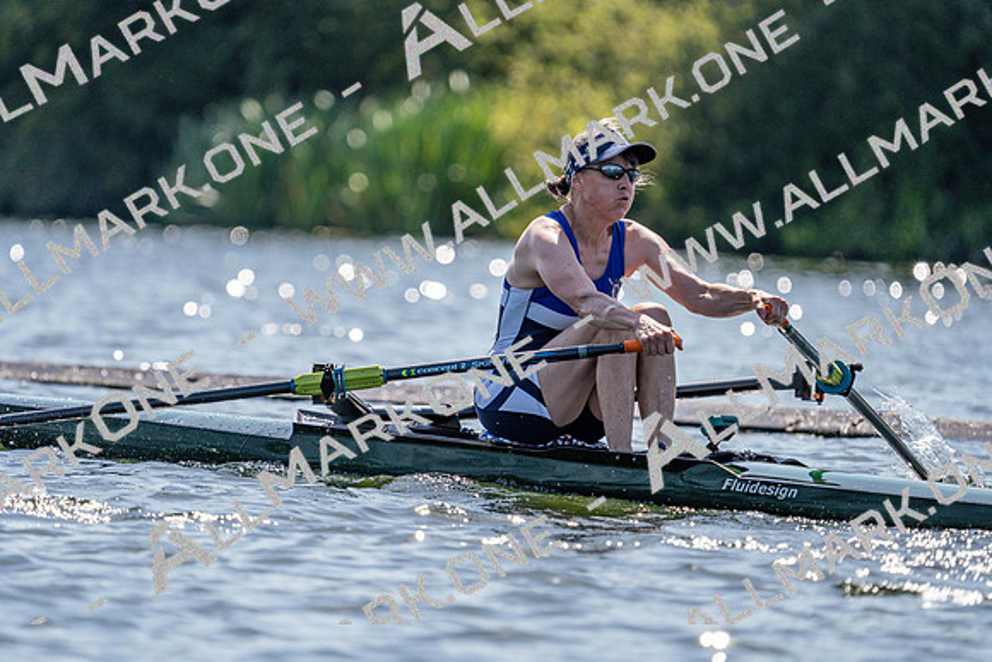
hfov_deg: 4.7
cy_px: 331
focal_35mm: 441
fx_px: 12154
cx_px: 496
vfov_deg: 3.1
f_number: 6.3
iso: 250
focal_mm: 441
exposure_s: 1/2000
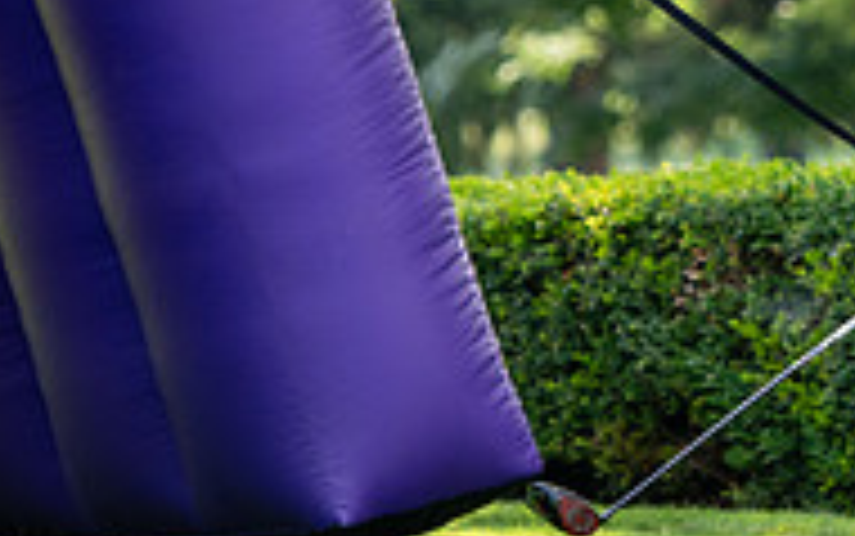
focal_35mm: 483
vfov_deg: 2.7
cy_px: 25
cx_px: 968
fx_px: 11261
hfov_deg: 4.3
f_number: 3.2
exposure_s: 1/800
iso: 400
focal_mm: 155
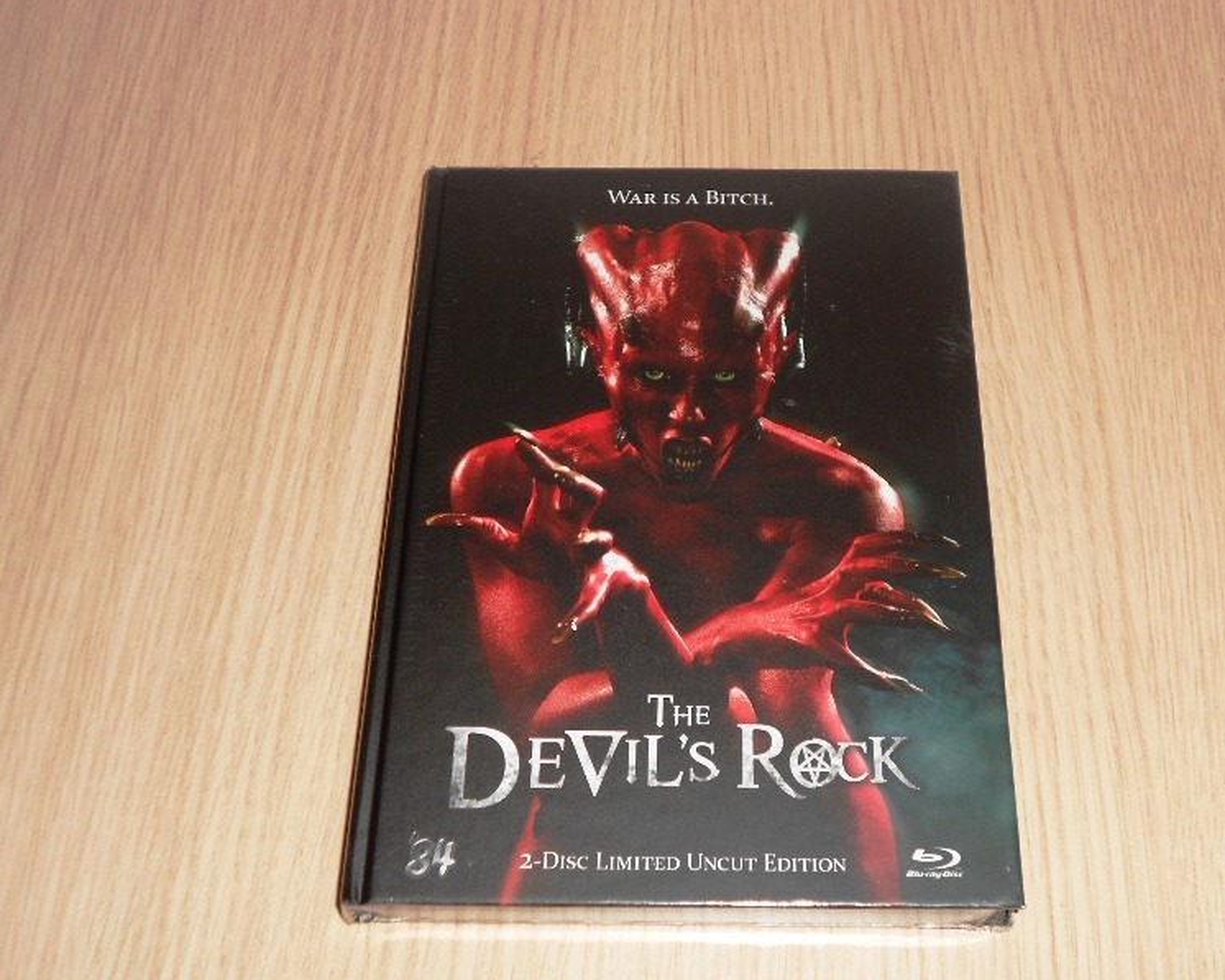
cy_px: 489
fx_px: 1632
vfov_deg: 33.4
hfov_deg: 41.1
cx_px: 644
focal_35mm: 45
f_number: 4.2
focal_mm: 7.7
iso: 80
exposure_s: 1/30
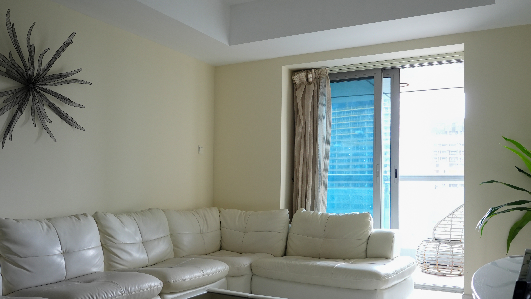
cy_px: 177
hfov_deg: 61.0
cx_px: 267
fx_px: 451
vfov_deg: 36.6
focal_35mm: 32
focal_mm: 20
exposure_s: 1/90
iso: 1000
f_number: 3.5
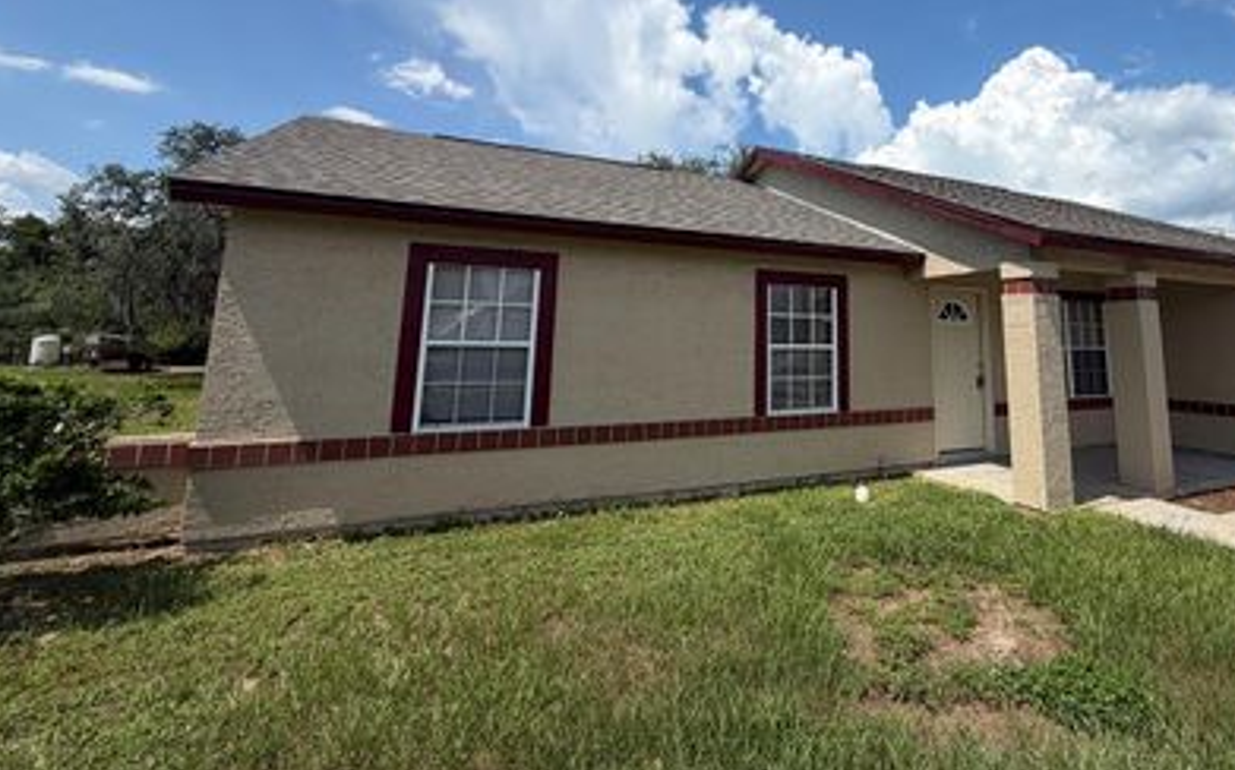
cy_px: 232
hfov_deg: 86.6
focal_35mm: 19
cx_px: 758
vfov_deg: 60.1
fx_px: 639
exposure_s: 1/1125
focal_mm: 2.22
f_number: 2.2
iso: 20
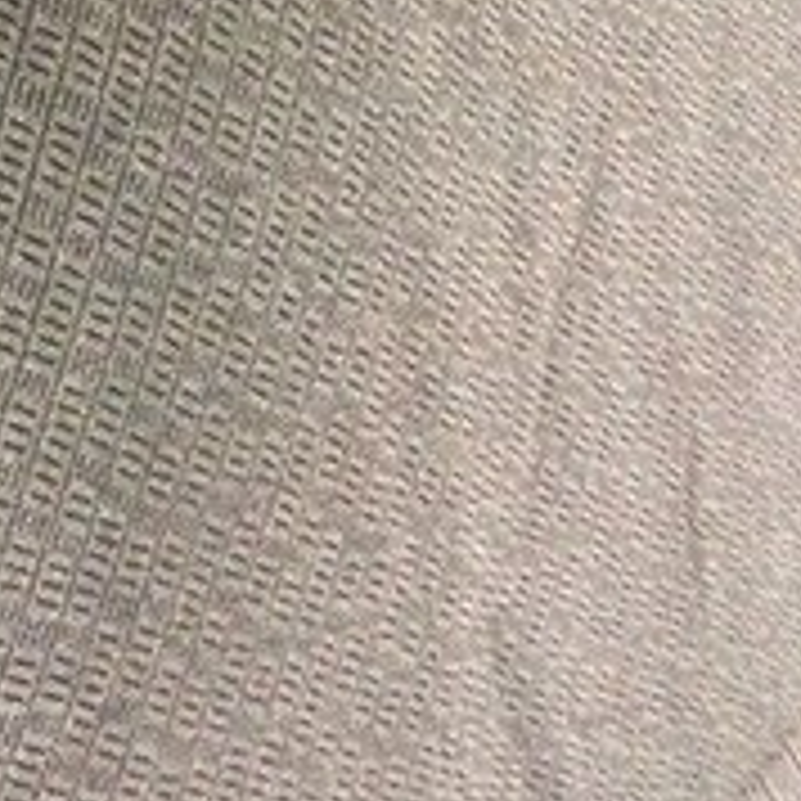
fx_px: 2487
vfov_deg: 17.1
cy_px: -277
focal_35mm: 95
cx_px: -266
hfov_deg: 17.1
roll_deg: -4.9
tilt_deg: -28.8
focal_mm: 4.15
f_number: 2.2
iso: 400
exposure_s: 1/17
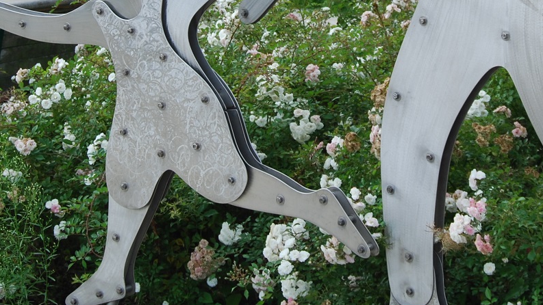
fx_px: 1919
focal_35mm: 133
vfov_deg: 9.0
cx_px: 316
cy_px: -56
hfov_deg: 16.1
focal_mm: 35
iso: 100
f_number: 7.1
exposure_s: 1/160
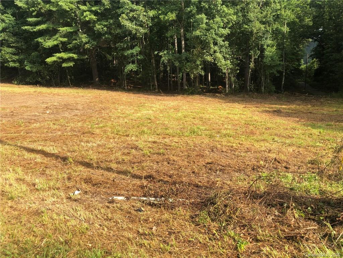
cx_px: 172
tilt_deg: -12.7
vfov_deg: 49.7
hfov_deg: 63.4
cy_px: 129
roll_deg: +3.1
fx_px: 277
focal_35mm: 28
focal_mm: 3.99
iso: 20
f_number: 1.8
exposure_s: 1/923
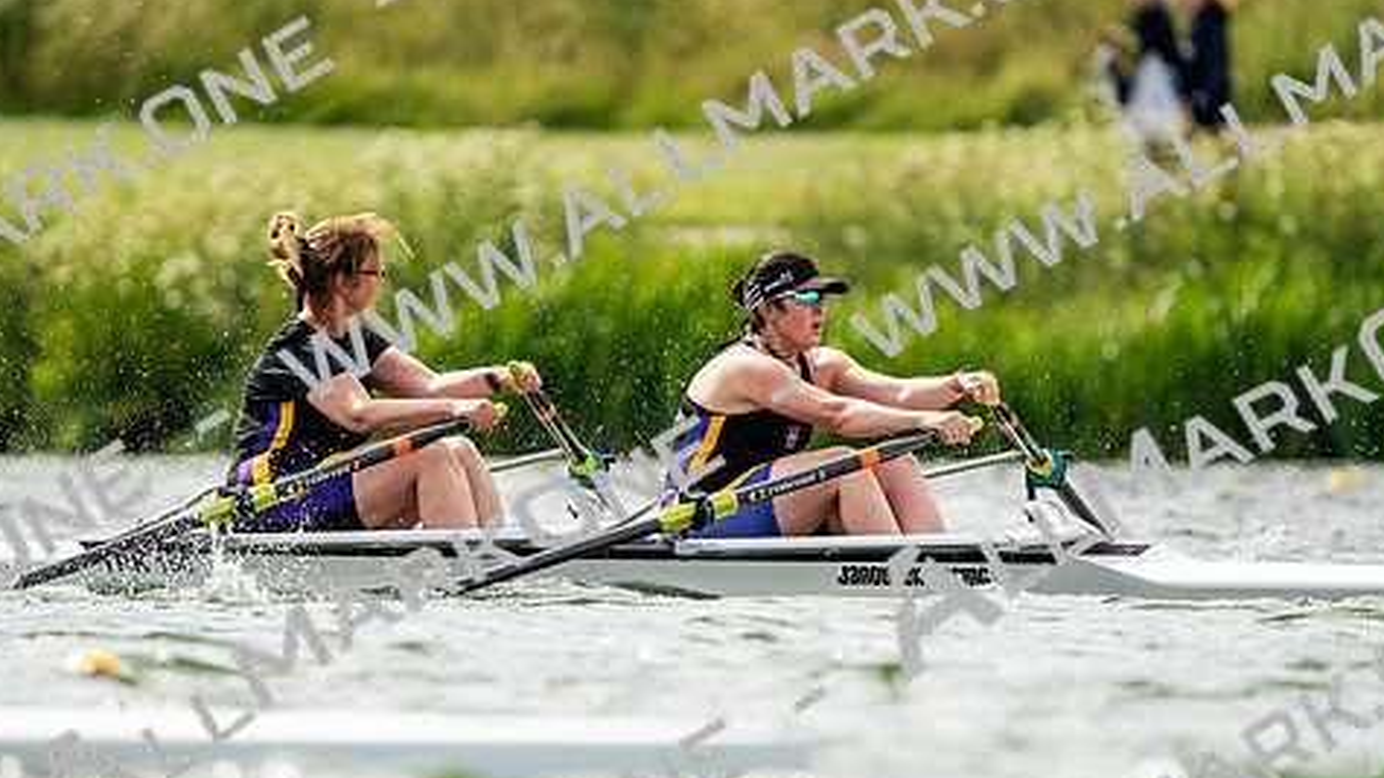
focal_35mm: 767
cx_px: 638
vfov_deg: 1.6
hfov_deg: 2.8
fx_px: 28143
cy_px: 406
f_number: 6.3
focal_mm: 600
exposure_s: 1/2000
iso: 400
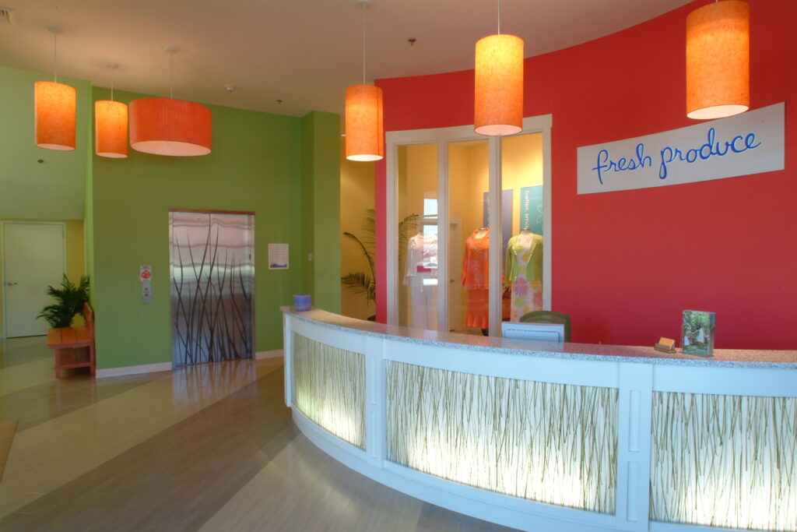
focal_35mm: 21
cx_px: 398
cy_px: 266
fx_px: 465
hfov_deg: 81.2
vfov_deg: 59.5
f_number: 22
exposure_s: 2
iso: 100
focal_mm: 14
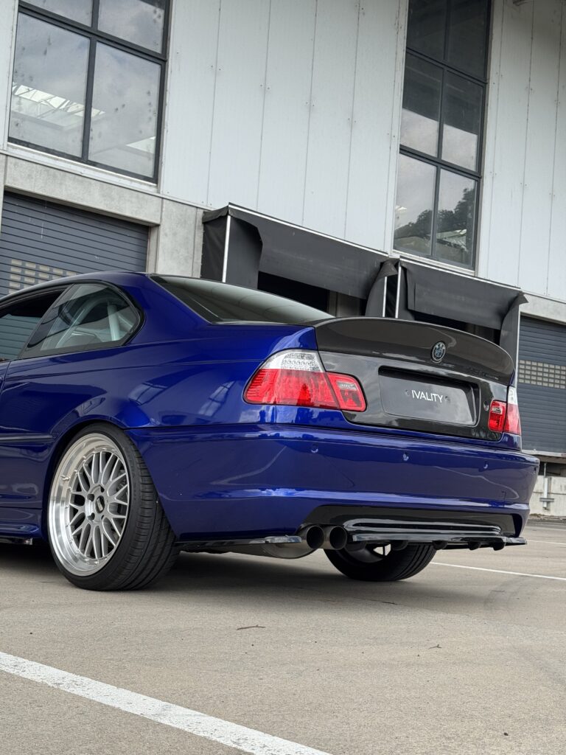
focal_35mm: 48
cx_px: 283
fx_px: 1046
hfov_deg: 30.3
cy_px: 378
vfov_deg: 39.7
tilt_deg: +4.7
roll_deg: -4.4
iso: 64
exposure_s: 1/1076
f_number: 1.78
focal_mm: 6.76
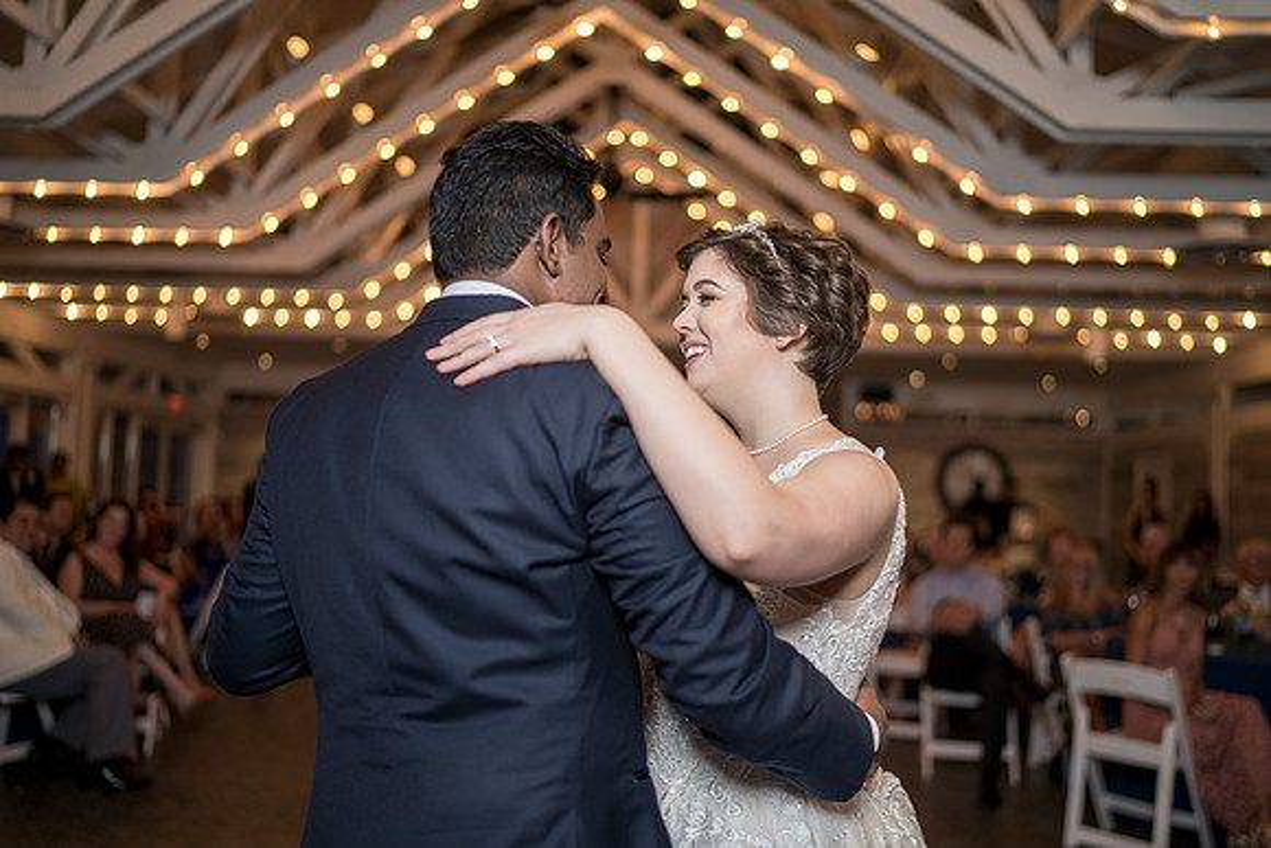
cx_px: 636
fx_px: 1236
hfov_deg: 54.4
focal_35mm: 35
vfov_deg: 37.9
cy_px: 424
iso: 200
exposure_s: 1/200
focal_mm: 35
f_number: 1.4
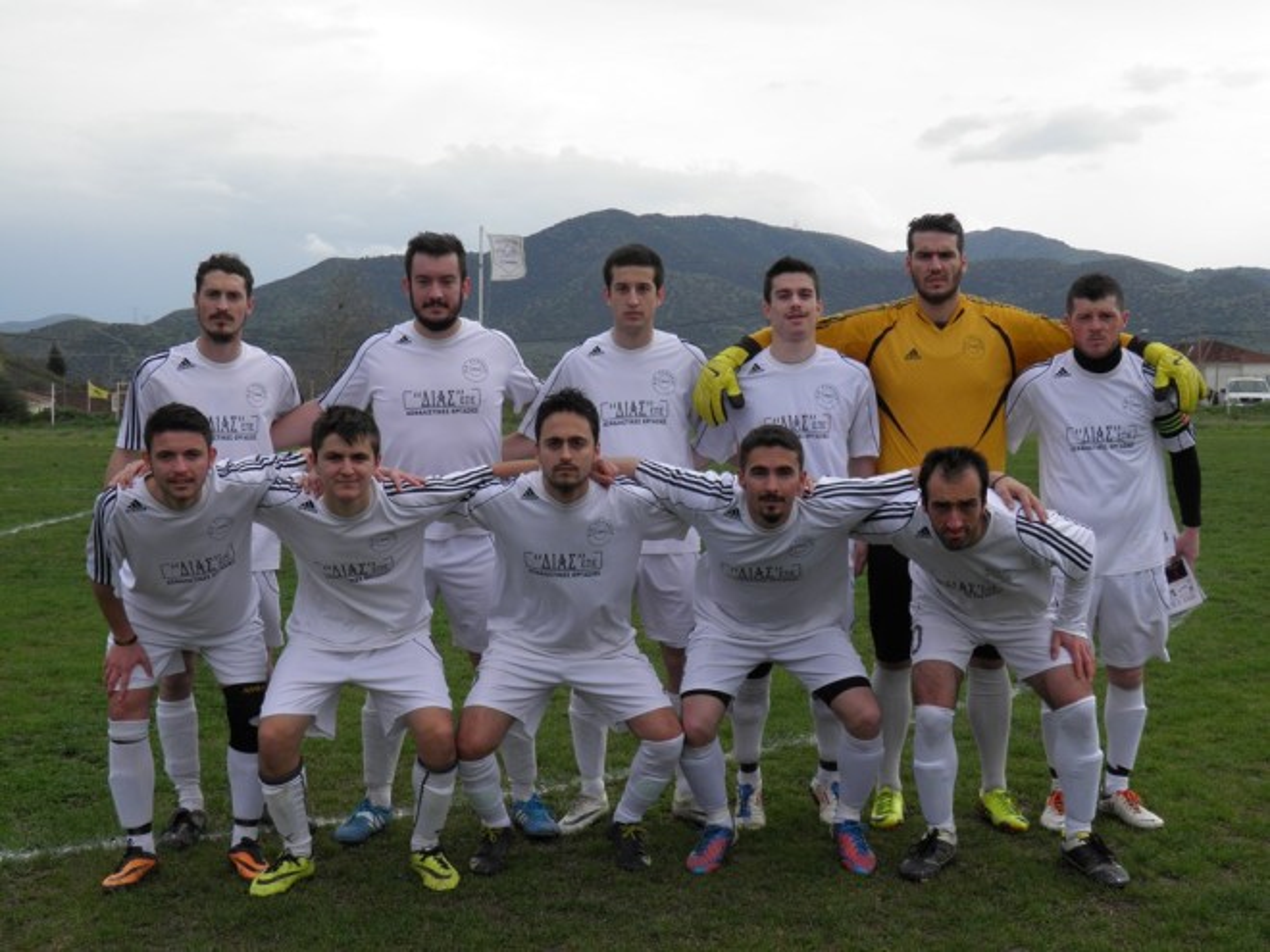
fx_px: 1798
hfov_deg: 38.9
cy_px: 476
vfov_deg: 29.7
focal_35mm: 49
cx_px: 635
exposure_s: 1/250
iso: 50
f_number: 5.5
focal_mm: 8.9
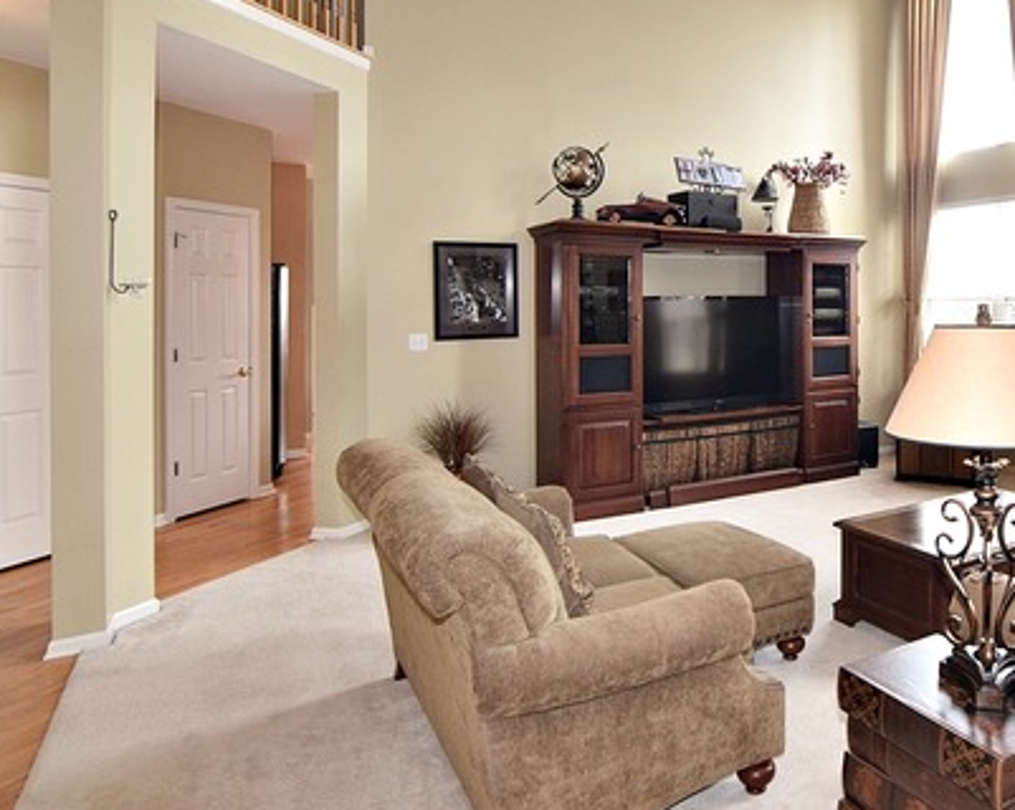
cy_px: 302
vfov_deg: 56.5
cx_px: 792
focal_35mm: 25
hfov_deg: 63.5
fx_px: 743
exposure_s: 1/125
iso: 800
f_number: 5.6
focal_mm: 11
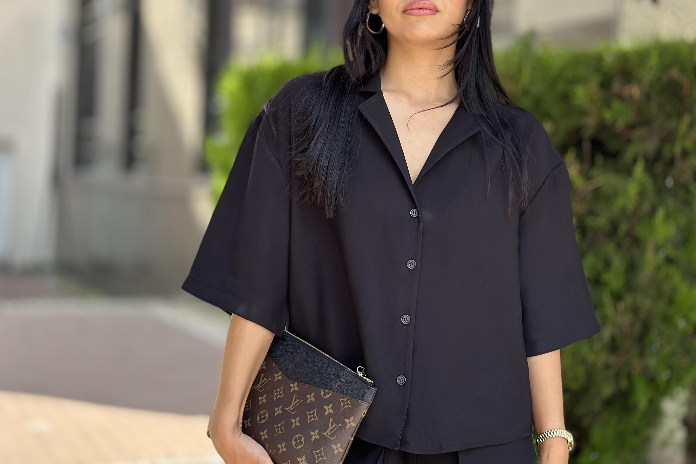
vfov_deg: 20.2
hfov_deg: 30.1
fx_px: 1295
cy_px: 155
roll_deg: -3.3
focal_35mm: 67
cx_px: 349
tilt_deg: +0.3
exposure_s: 1/864
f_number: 1.78
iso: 80
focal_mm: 6.86
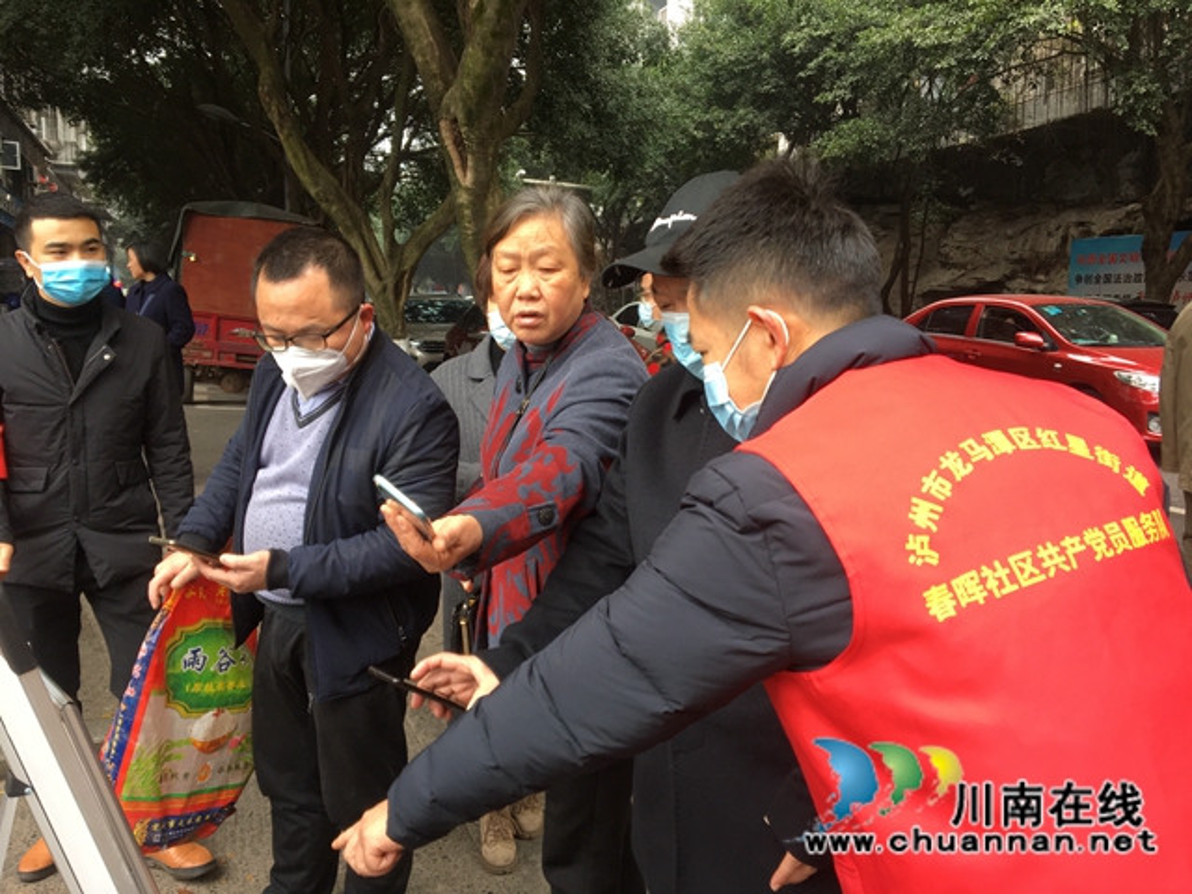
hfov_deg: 61.7
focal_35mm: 29
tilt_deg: -6.1
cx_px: 596
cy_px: 447
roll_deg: +0.5
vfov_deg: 48.2
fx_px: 999
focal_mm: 4.15
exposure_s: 1/100
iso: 40
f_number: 2.2
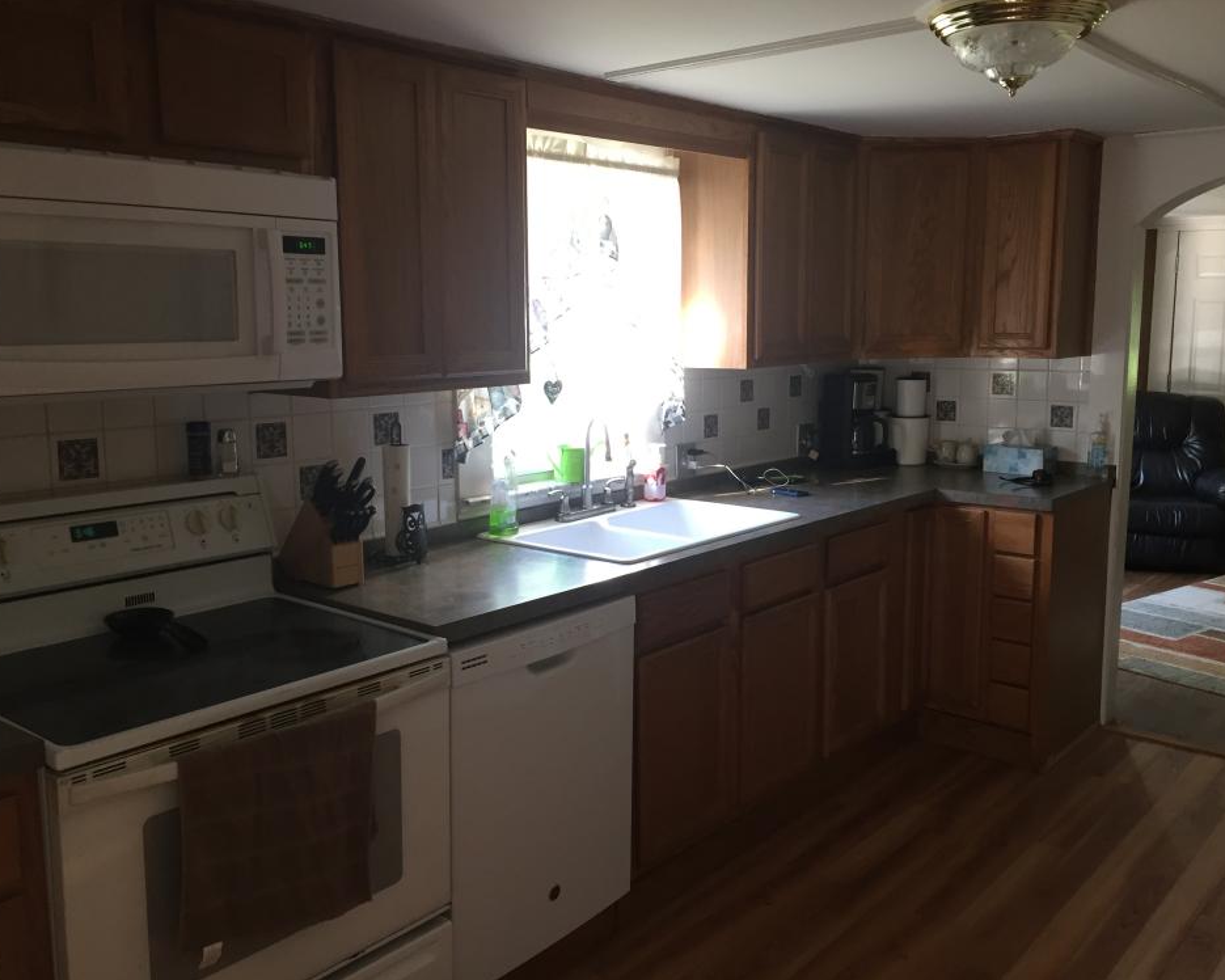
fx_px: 1124
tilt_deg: -7.8
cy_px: 480
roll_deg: -0.1
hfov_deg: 57.2
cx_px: 609
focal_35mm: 31
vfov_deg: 47.1
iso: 80
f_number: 2.2
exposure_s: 1/30
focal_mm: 4.15
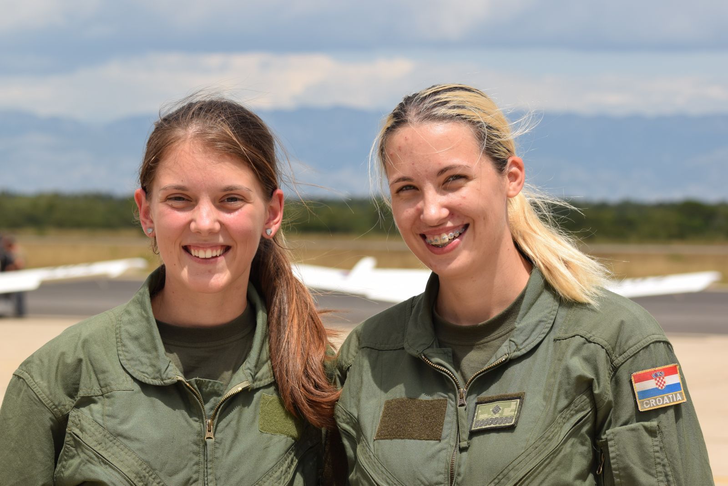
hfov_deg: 16.7
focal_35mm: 123
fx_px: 2487
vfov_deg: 11.1
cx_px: 364
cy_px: 243
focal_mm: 82
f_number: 6.3
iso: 100
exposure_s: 1/640
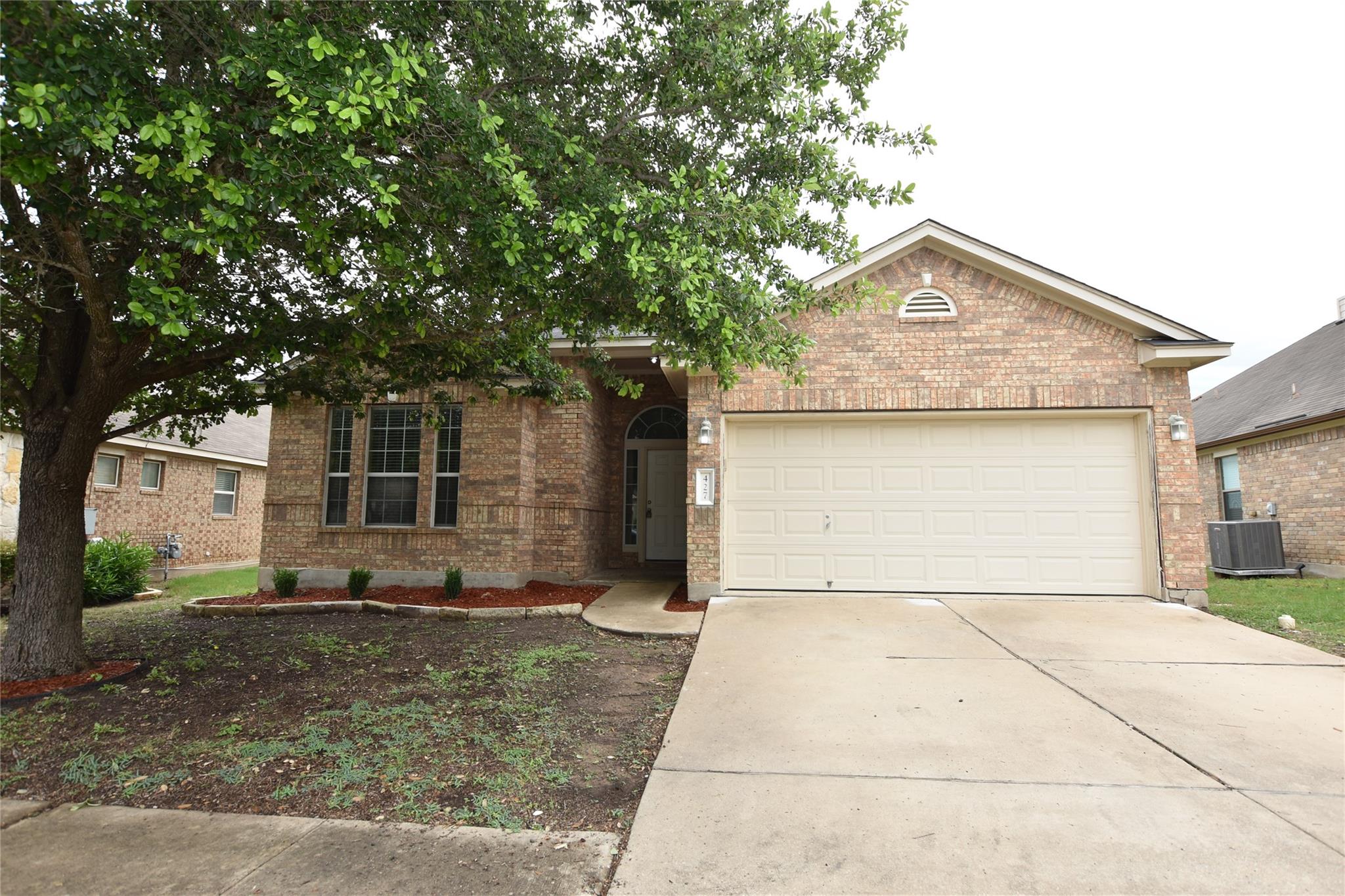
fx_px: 644
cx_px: 672
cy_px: 448
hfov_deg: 92.4
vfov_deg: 69.6
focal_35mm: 17
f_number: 5.6
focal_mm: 11.5
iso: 100
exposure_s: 1/200
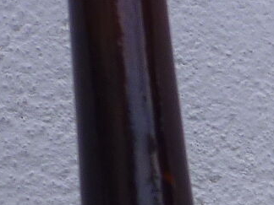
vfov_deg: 8.5
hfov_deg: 10.9
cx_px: 624
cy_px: 498
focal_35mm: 158
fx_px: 1251
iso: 80
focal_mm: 4.5
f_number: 2.8
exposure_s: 1/100
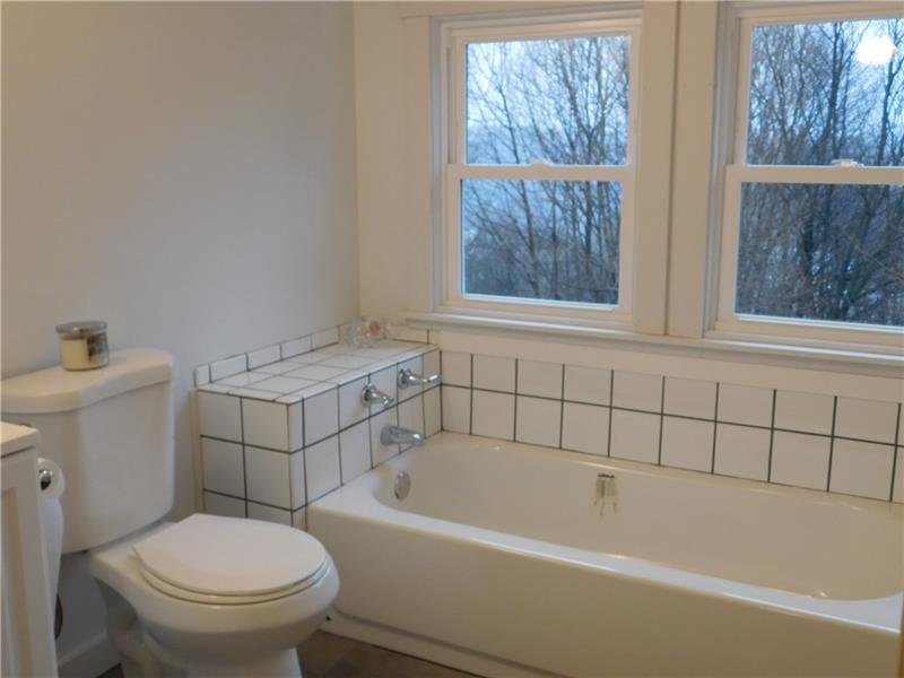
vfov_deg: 39.7
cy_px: 339
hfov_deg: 51.4
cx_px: 452
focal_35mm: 36
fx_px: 940
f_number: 3.5
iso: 125
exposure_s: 1/40
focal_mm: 6.3
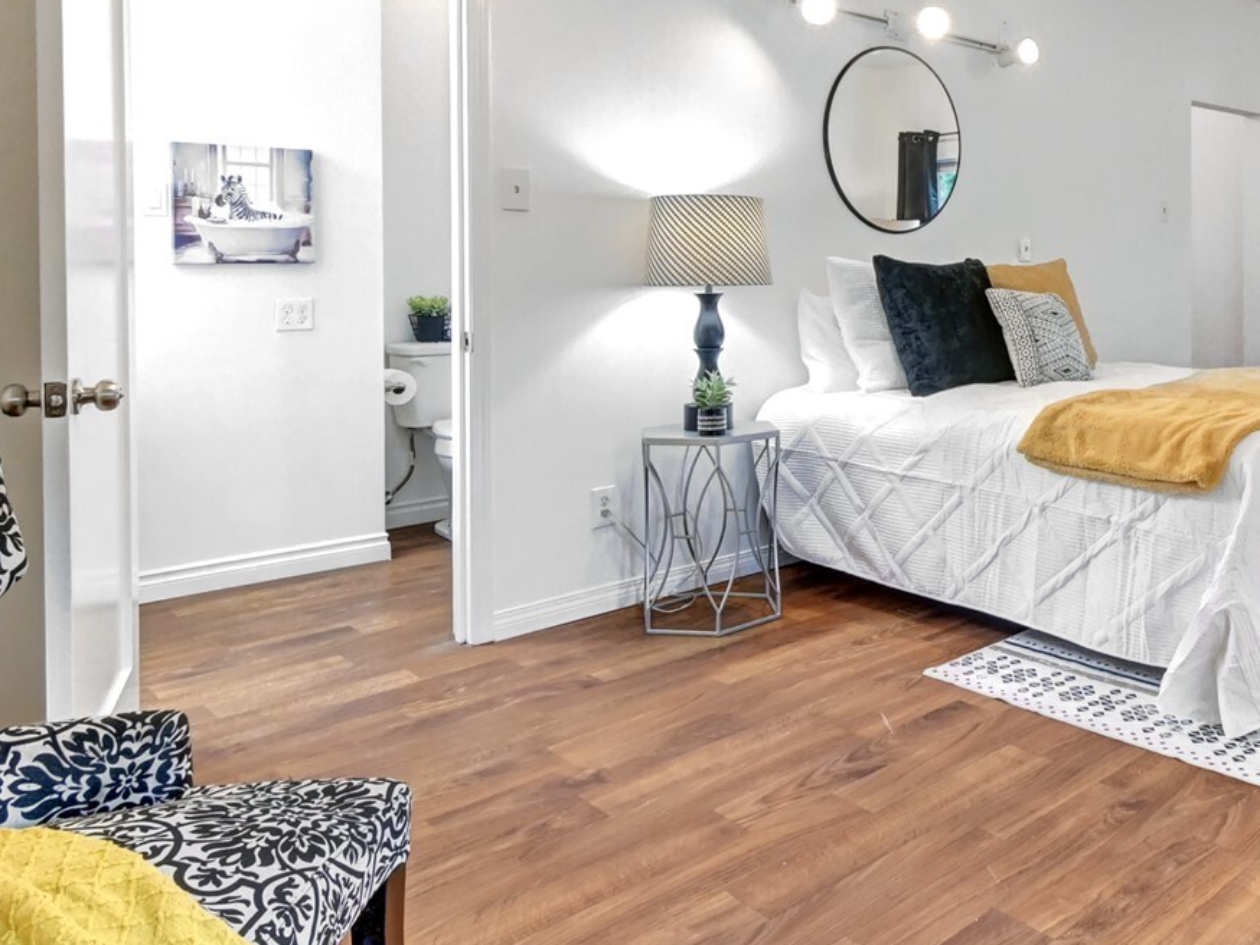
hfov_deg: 58.9
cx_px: 995
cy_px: 293
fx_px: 1019
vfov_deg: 48.7
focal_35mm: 28
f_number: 11
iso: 3200
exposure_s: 1/6
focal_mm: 10
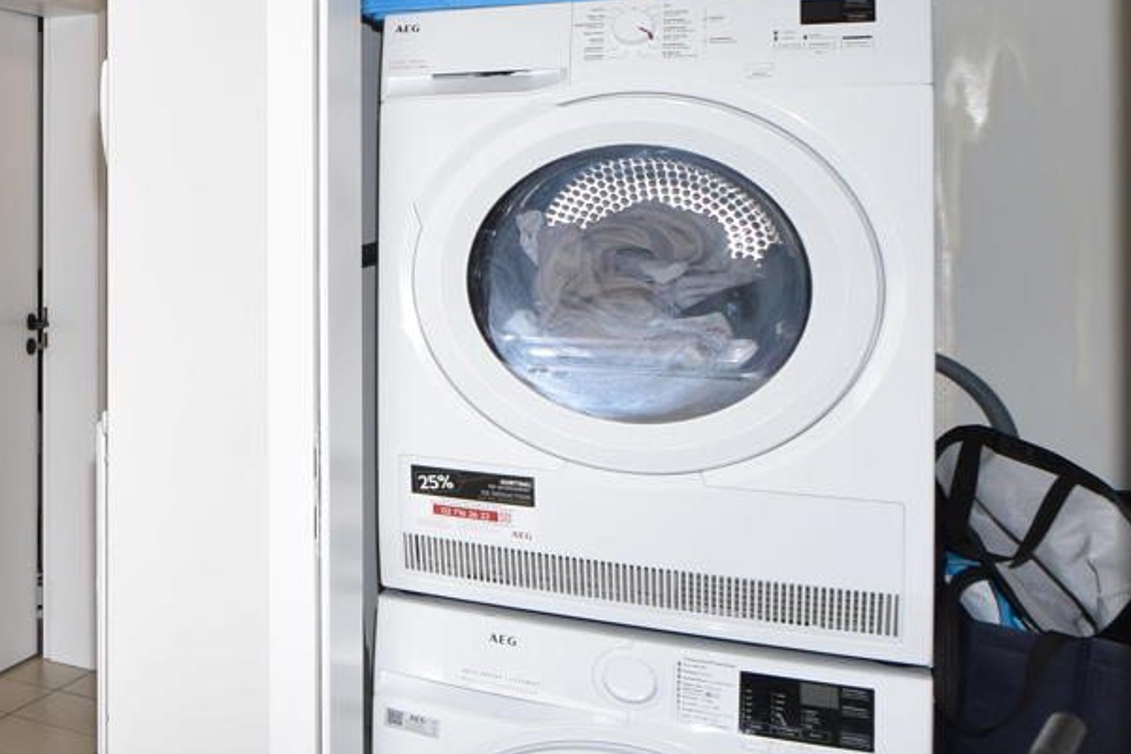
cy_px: 168
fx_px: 1414
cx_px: -552
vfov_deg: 29.3
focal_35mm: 45
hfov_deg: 28.6
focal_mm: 10
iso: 180
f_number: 5.6
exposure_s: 1/125
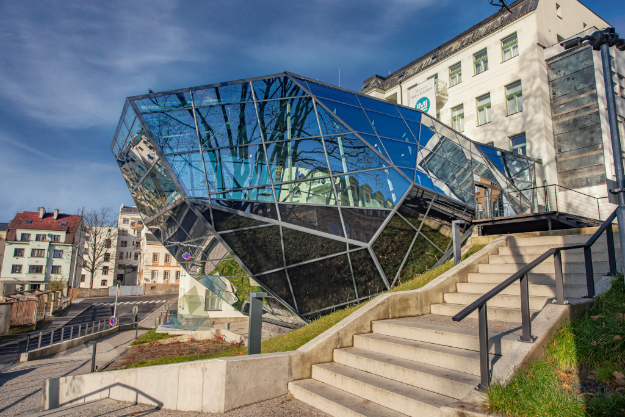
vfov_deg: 55.1
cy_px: 208
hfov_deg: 76.1
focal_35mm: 23
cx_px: 312
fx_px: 399
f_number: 9
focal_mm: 23
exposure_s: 1/400
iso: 250
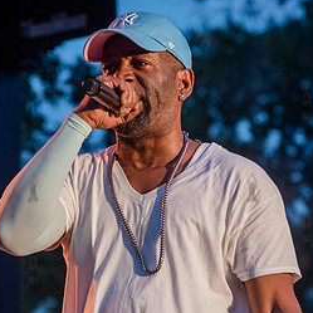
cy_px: 229
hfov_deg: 7.2
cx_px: 118
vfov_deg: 7.2
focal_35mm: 242
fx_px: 2476
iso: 3200
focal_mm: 105
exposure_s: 1/400
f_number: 4.5
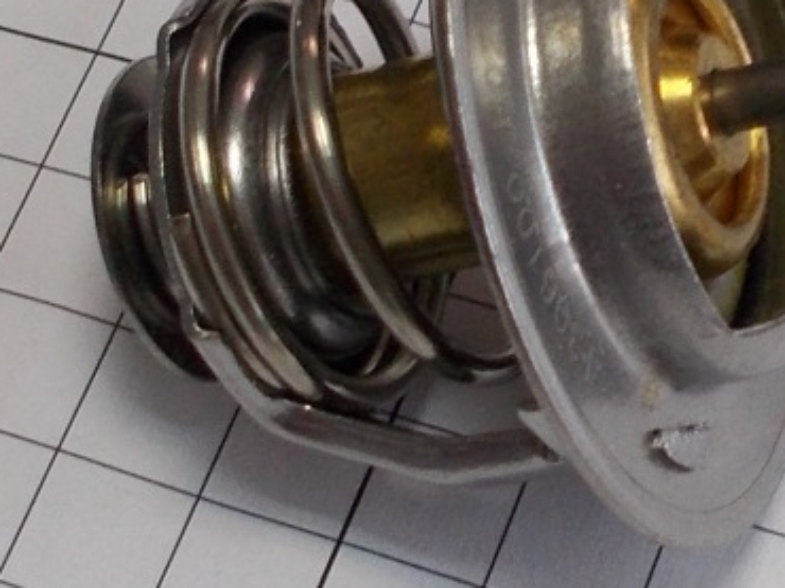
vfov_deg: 31.4
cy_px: 125
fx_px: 1020
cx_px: 499
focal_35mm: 45
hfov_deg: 41.7
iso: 80
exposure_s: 1/25
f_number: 3.2
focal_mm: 4.6
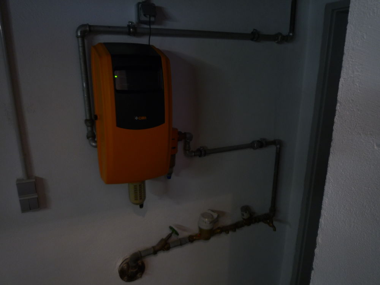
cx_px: 190
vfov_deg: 54.9
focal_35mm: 25
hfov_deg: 69.4
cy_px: 142
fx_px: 274
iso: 100
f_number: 2.8
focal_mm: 4.4
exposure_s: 1/8
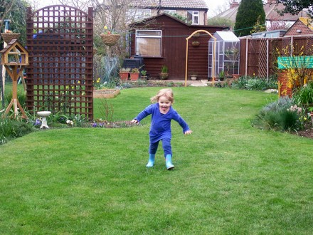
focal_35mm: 70
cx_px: 156
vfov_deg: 21.0
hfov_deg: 27.8
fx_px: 633
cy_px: 118
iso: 95
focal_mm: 11.6
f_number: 3.8
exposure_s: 1/72.4
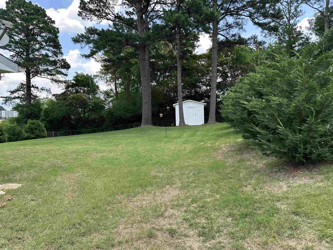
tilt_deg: -0.1
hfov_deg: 71.6
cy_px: 125
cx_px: 166
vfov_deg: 56.8
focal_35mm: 24
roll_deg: +0.9
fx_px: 231
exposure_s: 1/887
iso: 80
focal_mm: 6.86
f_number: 1.78
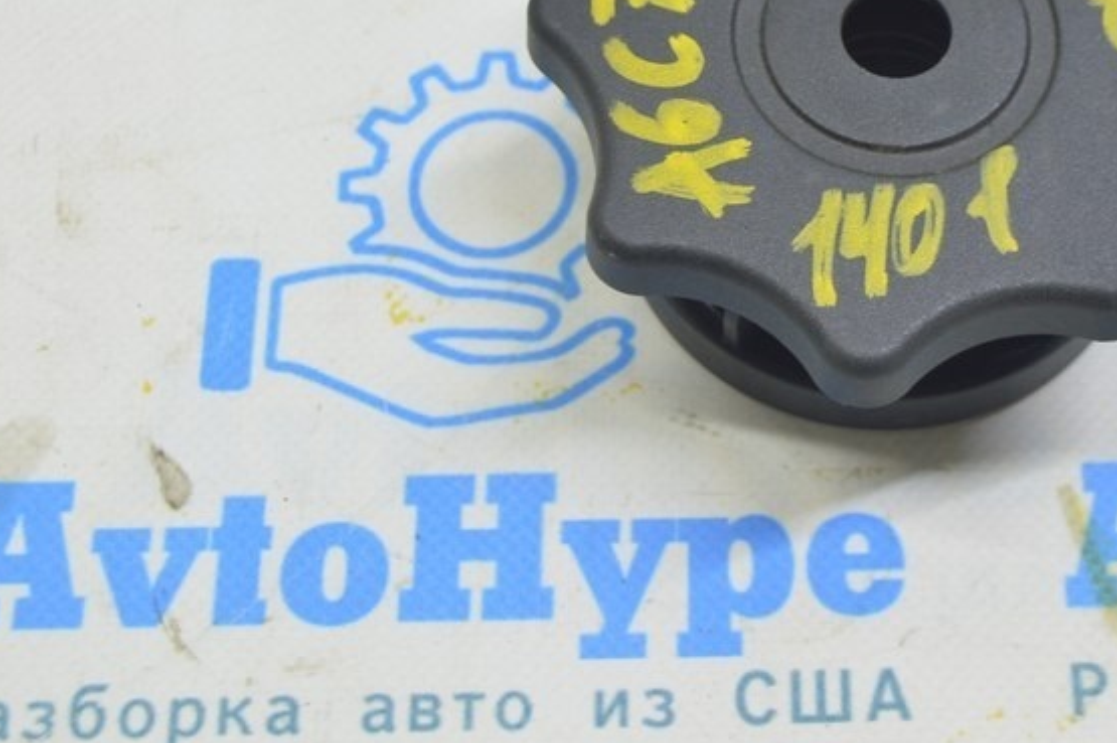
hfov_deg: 24.2
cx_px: 841
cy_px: 150
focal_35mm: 83
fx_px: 2573
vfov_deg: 16.3
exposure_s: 1/20
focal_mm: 30
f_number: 5.6
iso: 400
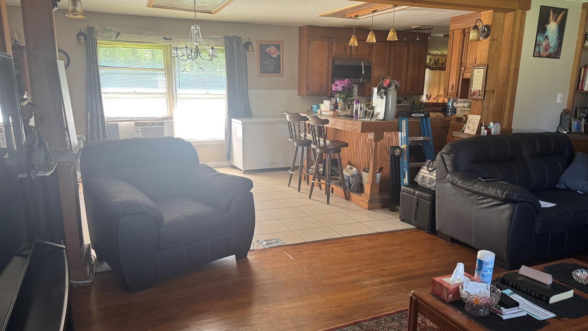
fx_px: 421
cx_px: 292
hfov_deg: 69.9
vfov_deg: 42.8
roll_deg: -0.8
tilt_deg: -14.1
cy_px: 186
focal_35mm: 27
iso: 250
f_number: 1.78
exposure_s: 1/60
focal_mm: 6.76
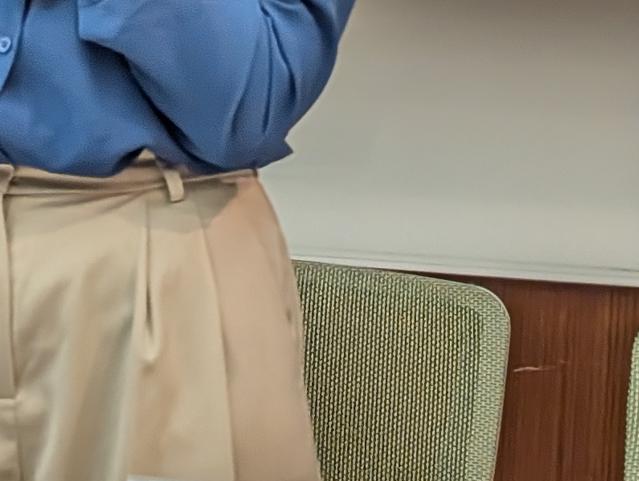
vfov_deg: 6.6
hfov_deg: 8.8
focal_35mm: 223
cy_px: -239
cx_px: -110
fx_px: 4121
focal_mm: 6.9
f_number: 1.68
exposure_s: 1/40
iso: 251
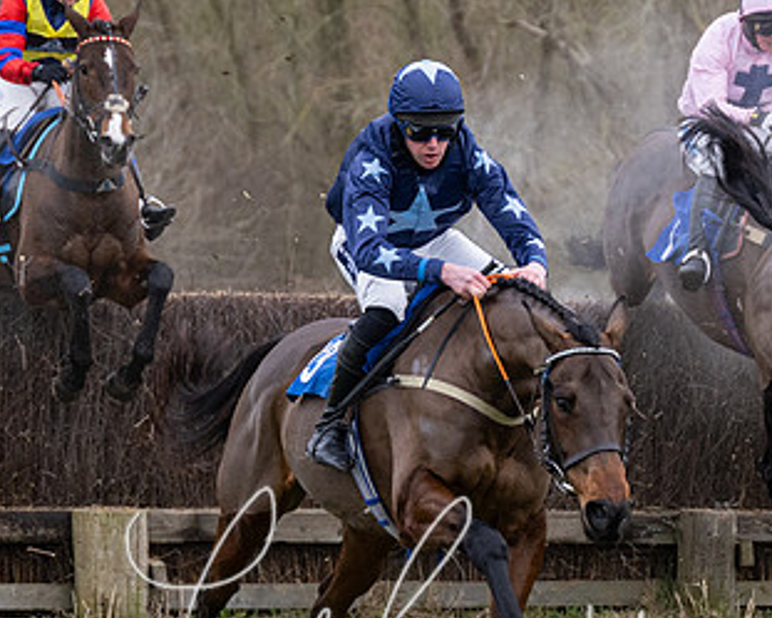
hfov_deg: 6.5
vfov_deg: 5.2
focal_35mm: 297
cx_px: 414
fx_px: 6788
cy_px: 325
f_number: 4
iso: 800
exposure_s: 1/1250
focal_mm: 98
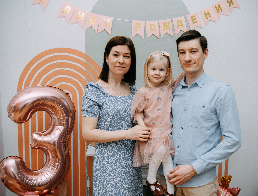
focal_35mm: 41
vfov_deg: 35.3
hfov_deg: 45.4
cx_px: 140
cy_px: 105
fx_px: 308
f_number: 3.5
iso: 160
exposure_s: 1/200
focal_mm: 34
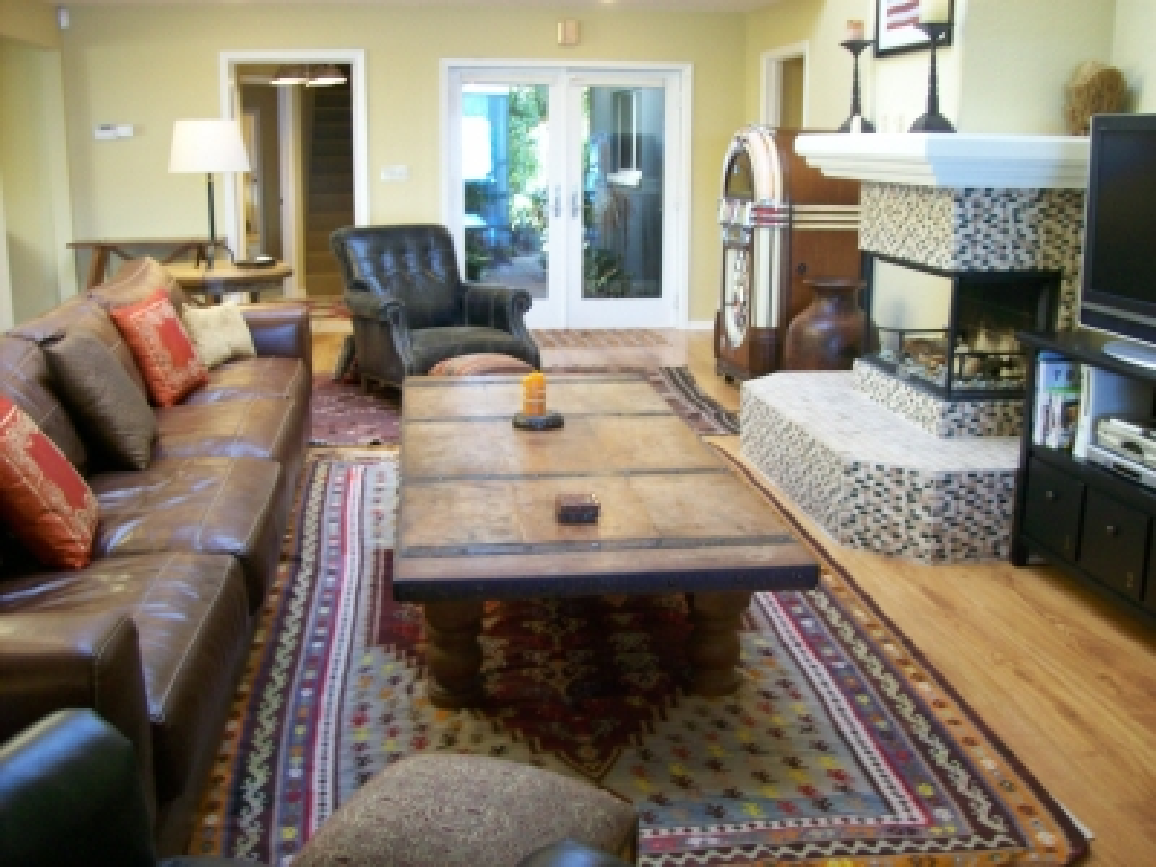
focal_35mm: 36
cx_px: 578
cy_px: 434
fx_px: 1202
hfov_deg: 51.4
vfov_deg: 39.7
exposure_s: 1/15.9
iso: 160
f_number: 2.7
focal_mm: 6
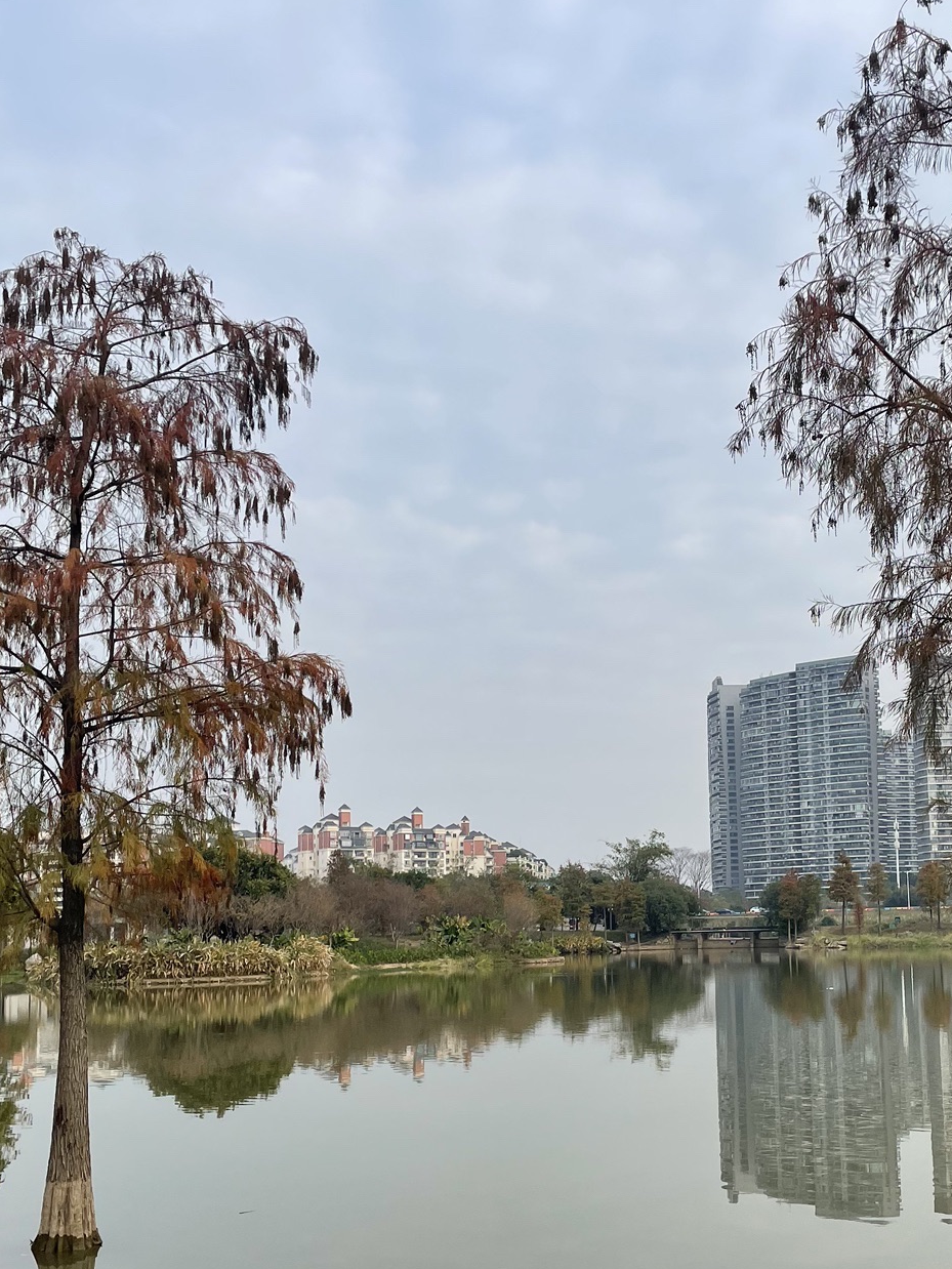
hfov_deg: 34.1
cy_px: 790
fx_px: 1540
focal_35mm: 42
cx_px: 619
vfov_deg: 44.4
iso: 32
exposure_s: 1/1247
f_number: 1.6
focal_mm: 4.2
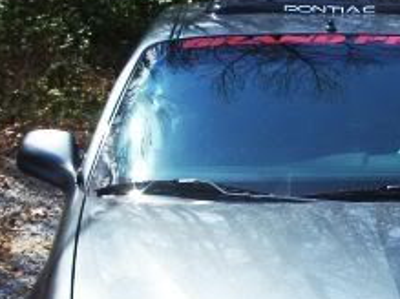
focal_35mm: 108
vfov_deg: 13.4
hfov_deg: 17.6
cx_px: 433
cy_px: 323
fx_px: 1247
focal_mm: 7.8
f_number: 4
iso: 64
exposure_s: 1/500
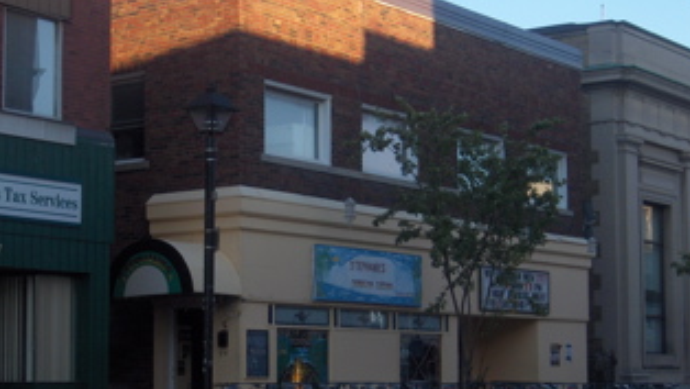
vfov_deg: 14.2
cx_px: 327
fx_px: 1556
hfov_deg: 25.0
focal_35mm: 85
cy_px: 252
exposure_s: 1/351
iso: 400
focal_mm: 14.3
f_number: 3.5
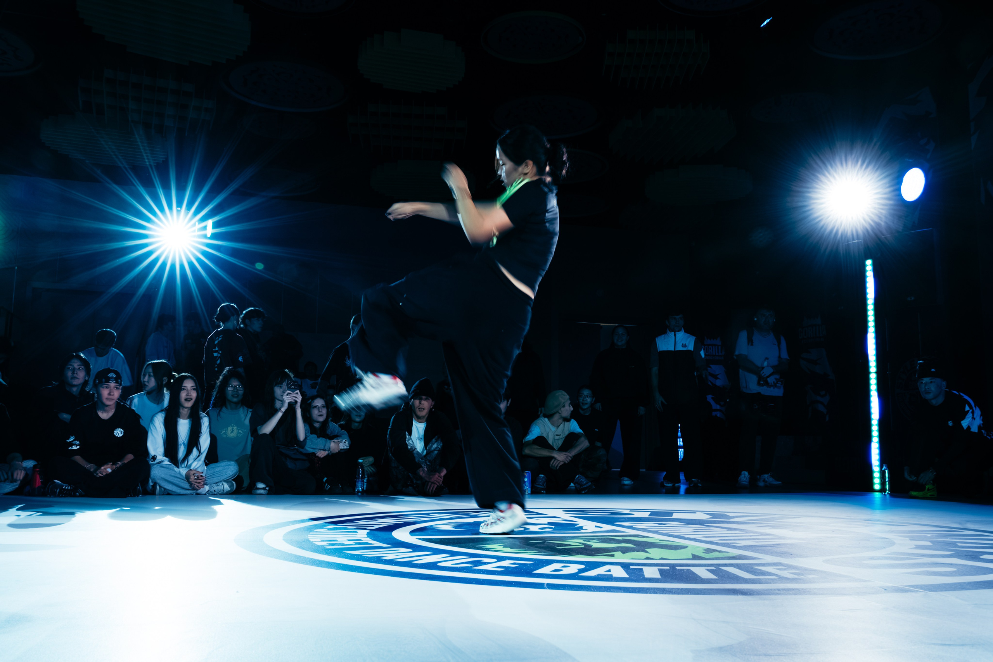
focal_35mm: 32
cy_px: 331
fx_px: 892
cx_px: 496
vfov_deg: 40.7
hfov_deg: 58.2
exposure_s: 1/40
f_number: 11
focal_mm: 31
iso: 1000
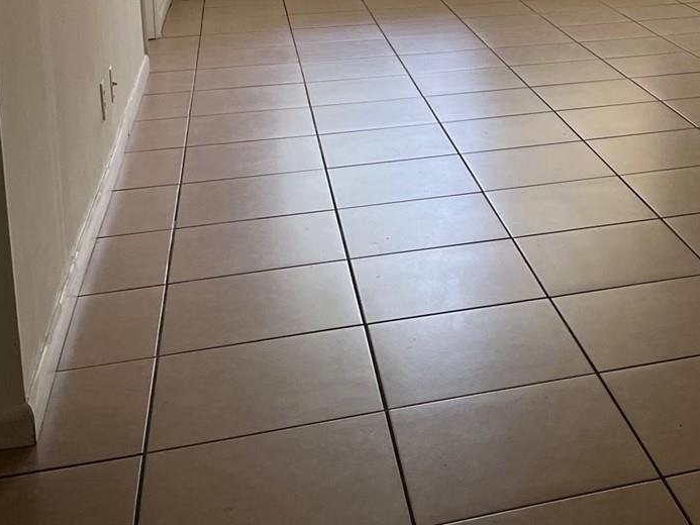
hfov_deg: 29.5
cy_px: -16
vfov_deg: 23.3
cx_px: 739
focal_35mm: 60
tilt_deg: -8.7
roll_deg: +0.2
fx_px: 1214
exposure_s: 1/121
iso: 125
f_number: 1.6
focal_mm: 5.1
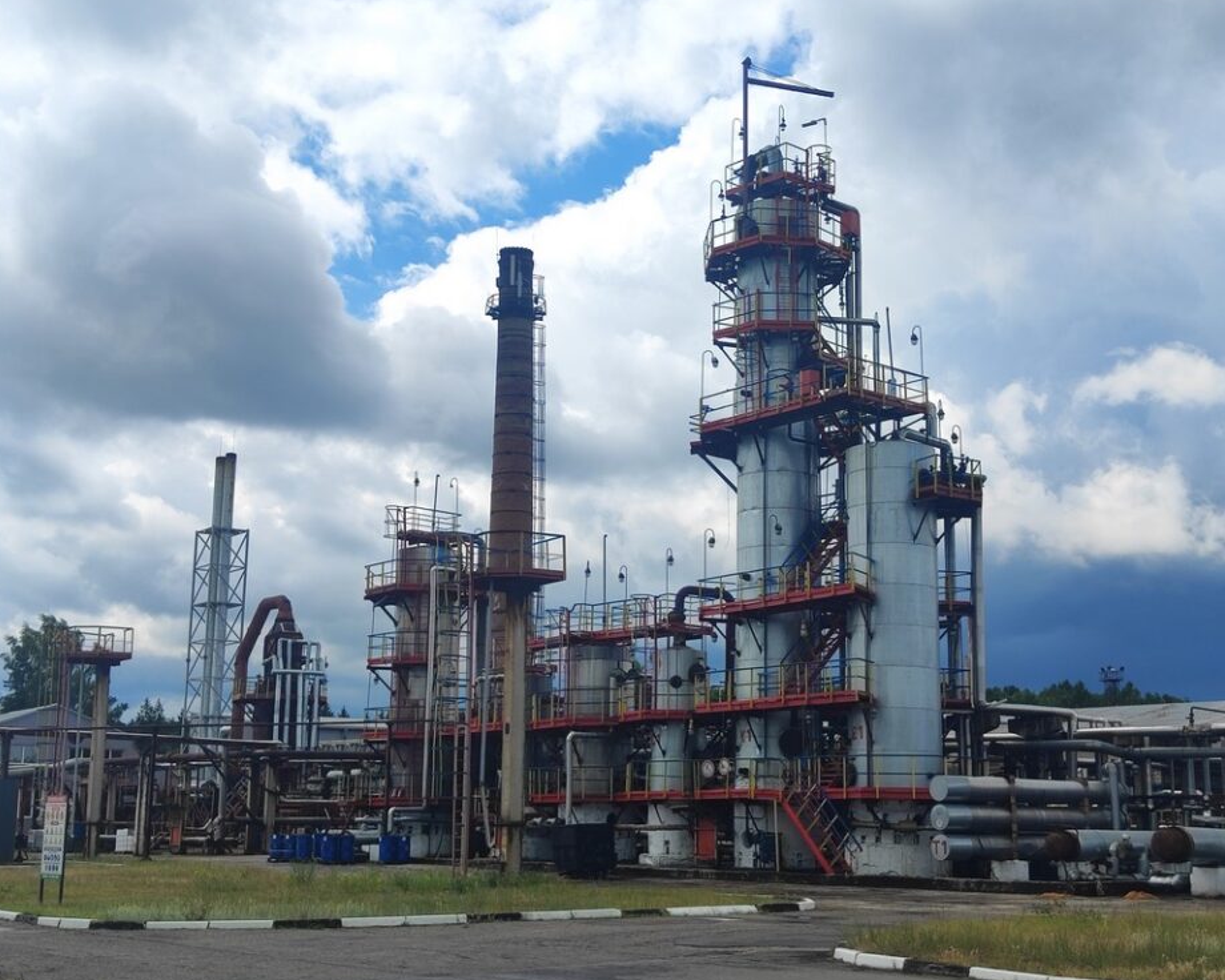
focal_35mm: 25
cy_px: 477
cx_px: 672
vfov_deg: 56.8
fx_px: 906
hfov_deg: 67.9
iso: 50
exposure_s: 1/968
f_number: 1.88
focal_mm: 5.59
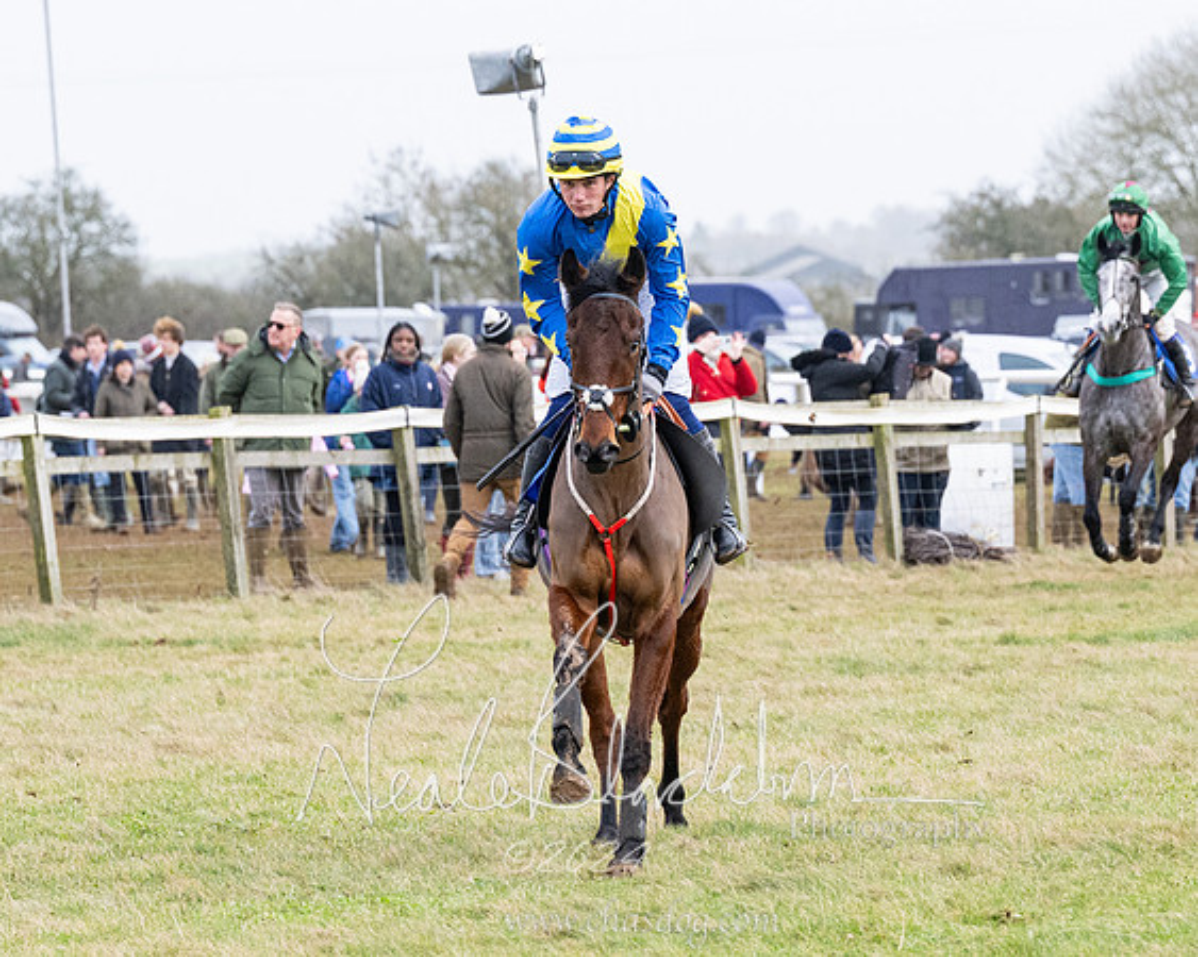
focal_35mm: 265
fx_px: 9379
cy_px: 588
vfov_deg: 5.8
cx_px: 654
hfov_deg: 7.3
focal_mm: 115
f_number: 4
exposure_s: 1/1250
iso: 800
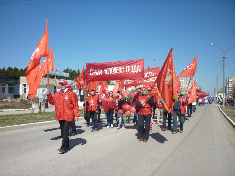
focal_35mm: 33
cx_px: 118
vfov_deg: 42.9
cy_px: 88
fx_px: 224
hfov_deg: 55.4
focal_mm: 5.5
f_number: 8
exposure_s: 1/200
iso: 80
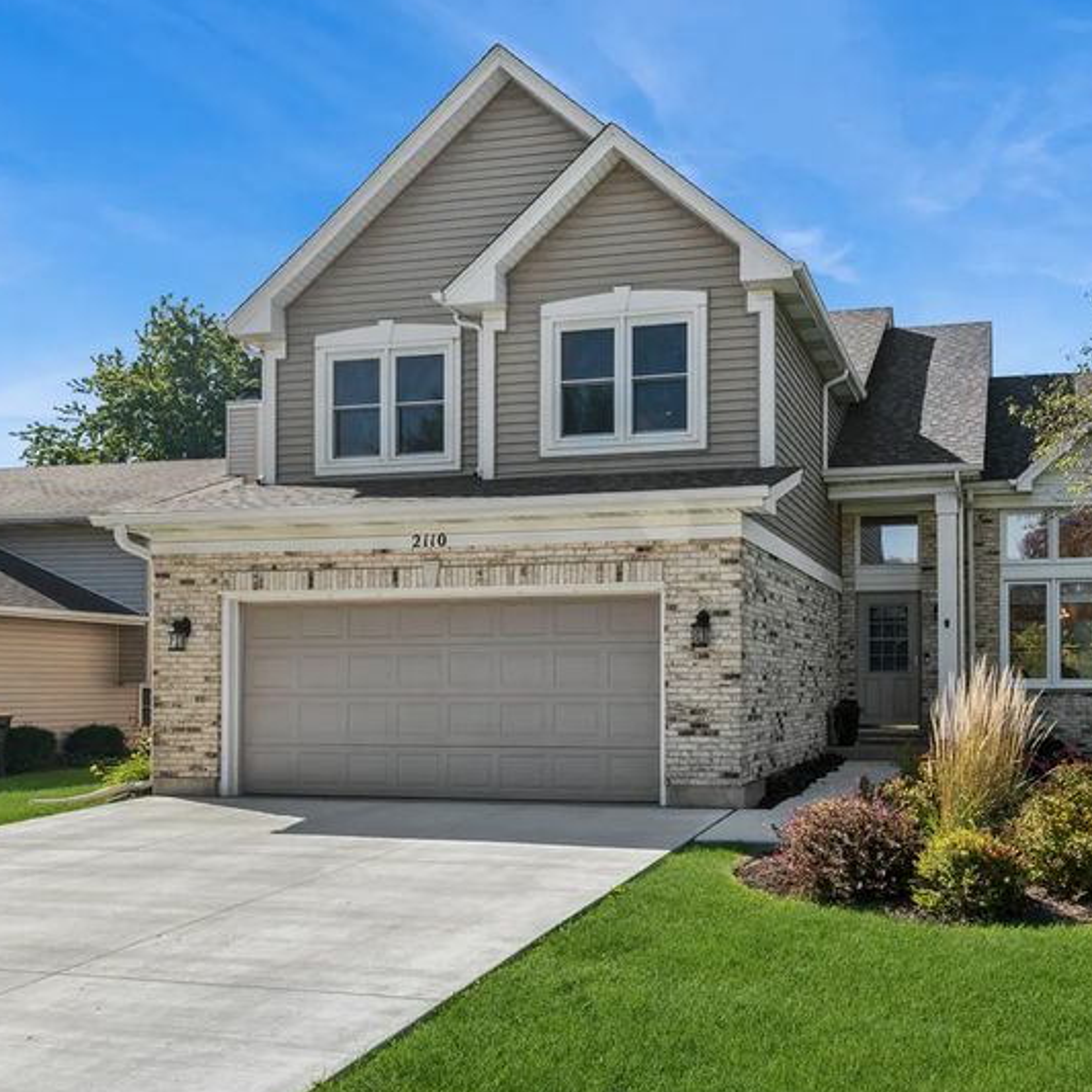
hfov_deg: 50.7
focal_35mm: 31
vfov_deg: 52.3
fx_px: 1106
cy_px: 632
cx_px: 795
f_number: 11
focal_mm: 19
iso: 400
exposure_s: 1/250
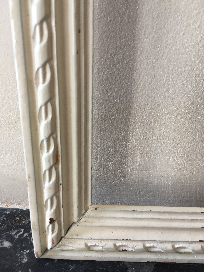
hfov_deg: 48.2
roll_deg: +0.1
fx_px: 228
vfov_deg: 61.7
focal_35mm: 29
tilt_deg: -23.2
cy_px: 136
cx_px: 102
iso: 64
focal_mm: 4.15
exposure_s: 1/33
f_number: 2.2
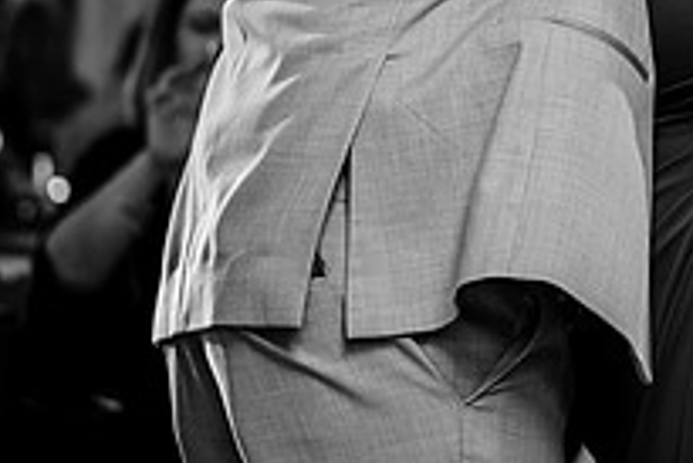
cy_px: -228
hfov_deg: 7.4
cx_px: 871
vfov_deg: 4.9
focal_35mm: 277
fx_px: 5336
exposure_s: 1/250
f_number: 2.8
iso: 500
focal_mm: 75
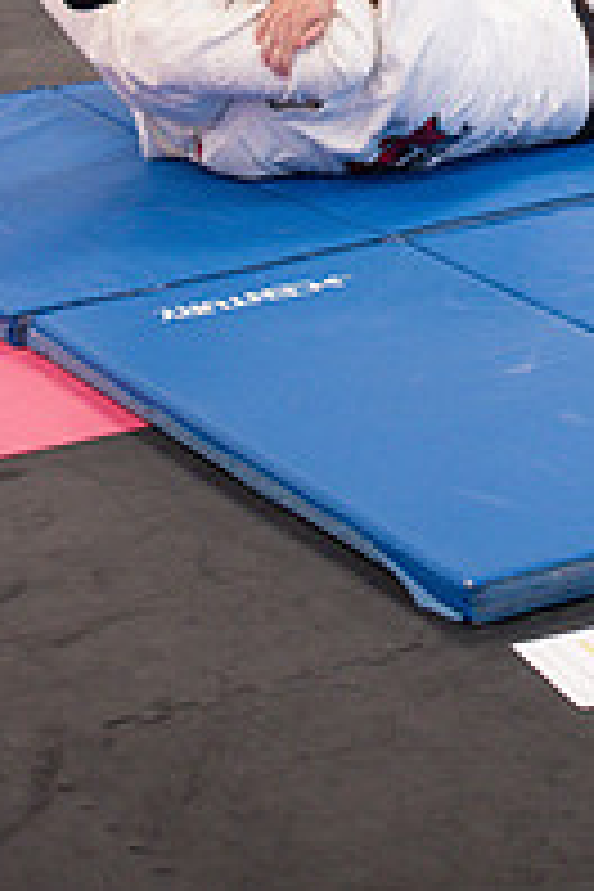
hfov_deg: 8.6
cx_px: 522
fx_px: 3935
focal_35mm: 159
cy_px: -50
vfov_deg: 12.7
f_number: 2.8
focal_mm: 70
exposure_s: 1/400
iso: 1600
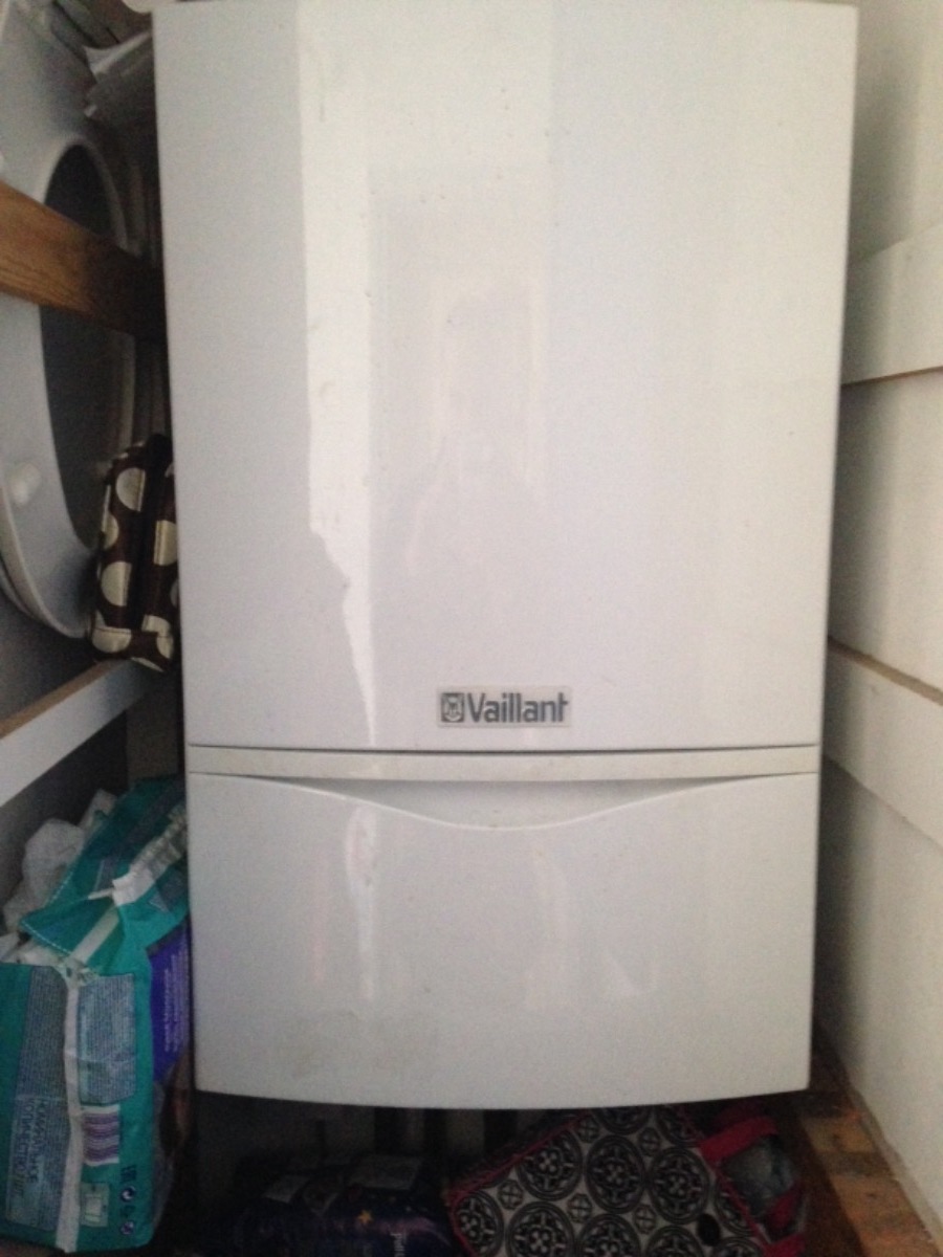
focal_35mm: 33
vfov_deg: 55.4
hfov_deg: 42.9
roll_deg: -1.4
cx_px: 472
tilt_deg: -8.6
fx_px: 1199
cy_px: 628
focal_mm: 4.12
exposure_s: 1/15
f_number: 2.4
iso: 400
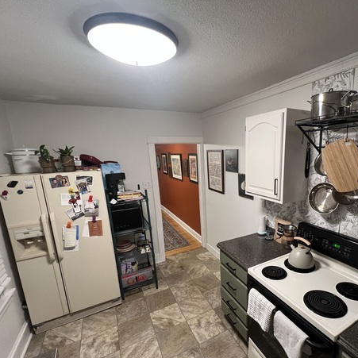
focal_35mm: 17
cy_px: 196
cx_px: 225
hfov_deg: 82.3
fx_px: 199
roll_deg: +1.7
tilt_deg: -12.8
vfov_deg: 83.7
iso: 250
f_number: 1.8
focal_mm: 1.57
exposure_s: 1/60
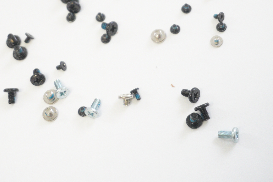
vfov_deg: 15.0
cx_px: 129
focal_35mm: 91
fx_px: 687
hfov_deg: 22.5
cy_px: 64
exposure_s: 1/100
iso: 3200
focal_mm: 45
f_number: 5.6
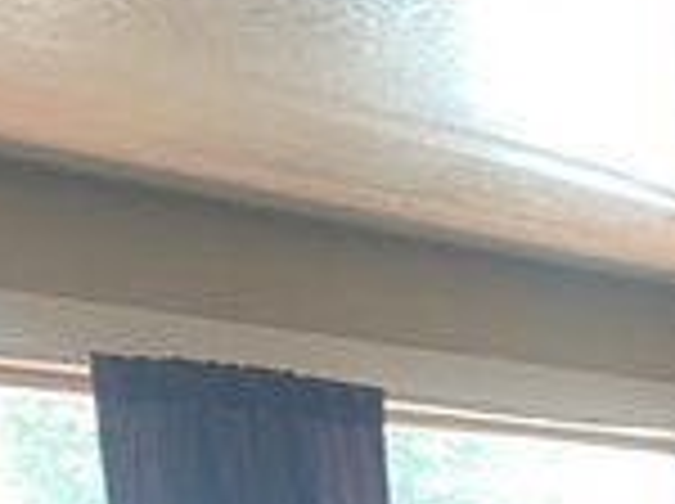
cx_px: 1354
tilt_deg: -4.1
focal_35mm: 111
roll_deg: +0.7
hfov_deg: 14.6
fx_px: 2161
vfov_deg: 11.9
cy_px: 1008
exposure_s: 1/108
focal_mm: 4.25
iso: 100
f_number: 1.8
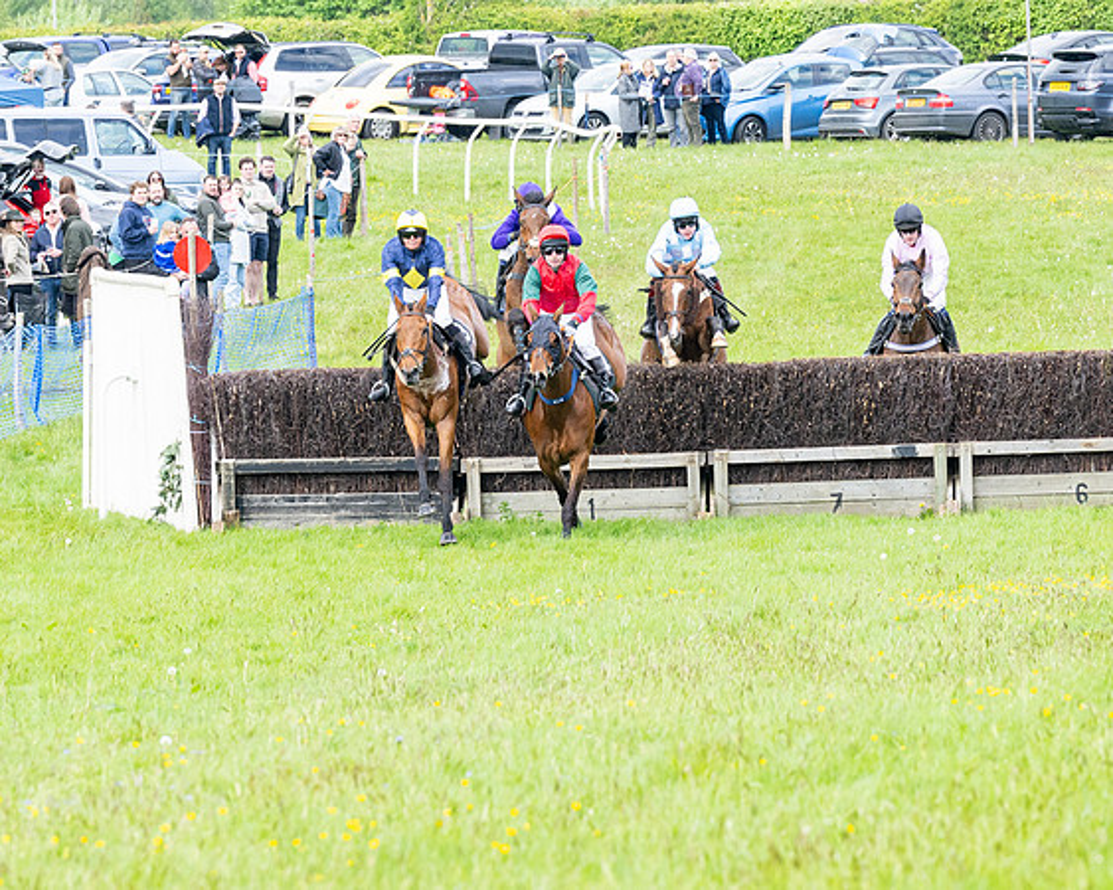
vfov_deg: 3.8
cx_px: 554
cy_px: 387
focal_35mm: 403
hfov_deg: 4.8
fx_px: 13275
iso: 400
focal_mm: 165
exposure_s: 1/500
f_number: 6.3
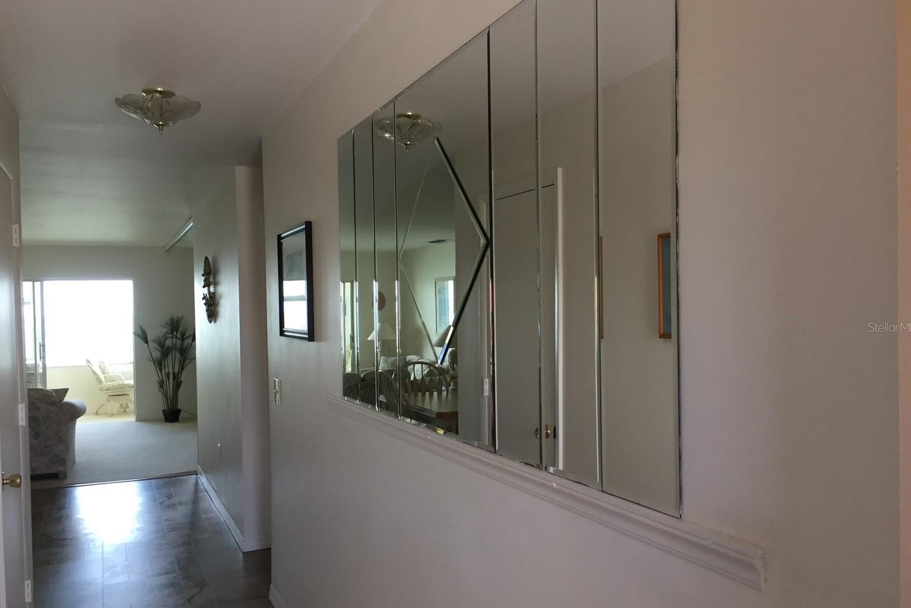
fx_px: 784
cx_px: 455
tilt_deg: -2.2
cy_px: 327
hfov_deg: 60.3
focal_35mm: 31
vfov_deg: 42.3
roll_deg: +1.1
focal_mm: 4.15
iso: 32
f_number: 2.2
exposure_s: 1/30
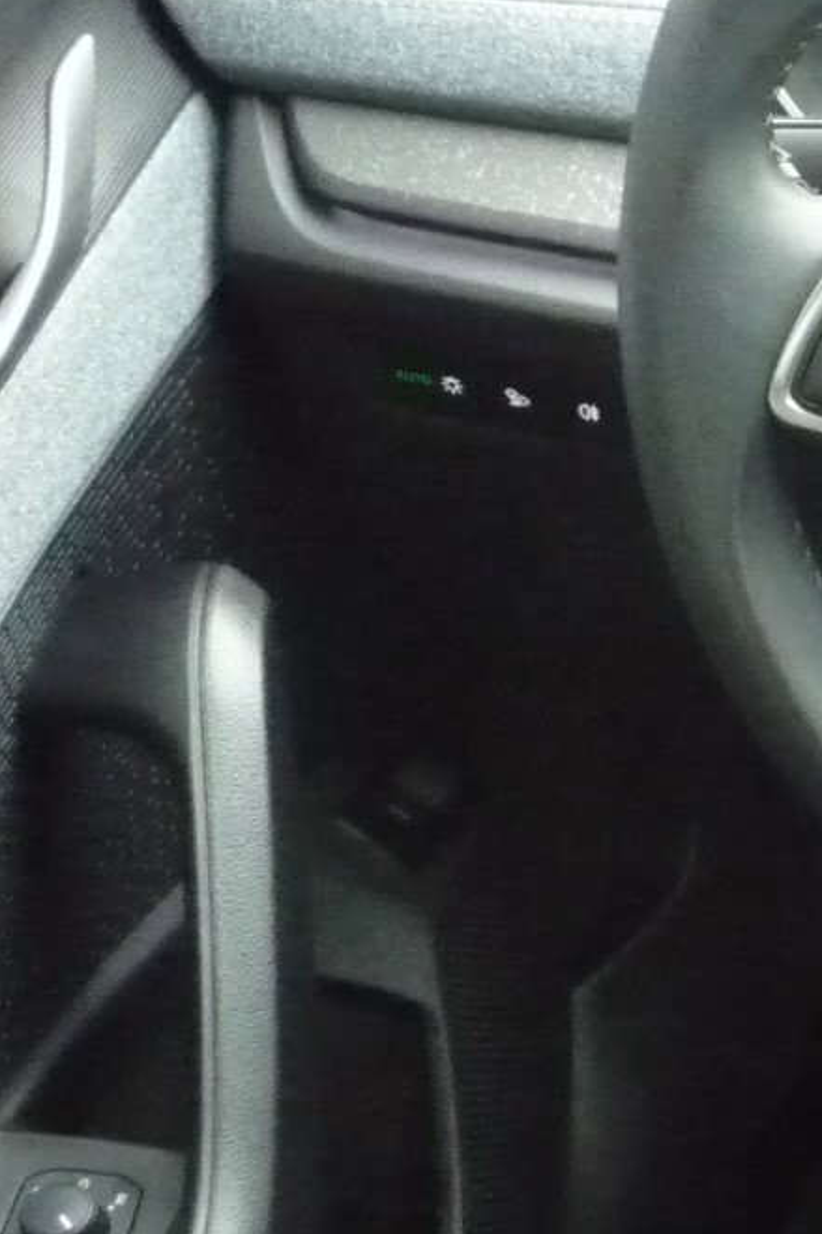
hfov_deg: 12.7
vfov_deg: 21.0
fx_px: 3324
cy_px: 786
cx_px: 1526
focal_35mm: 97
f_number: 3.3
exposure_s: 1/20
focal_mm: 5.2
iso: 800
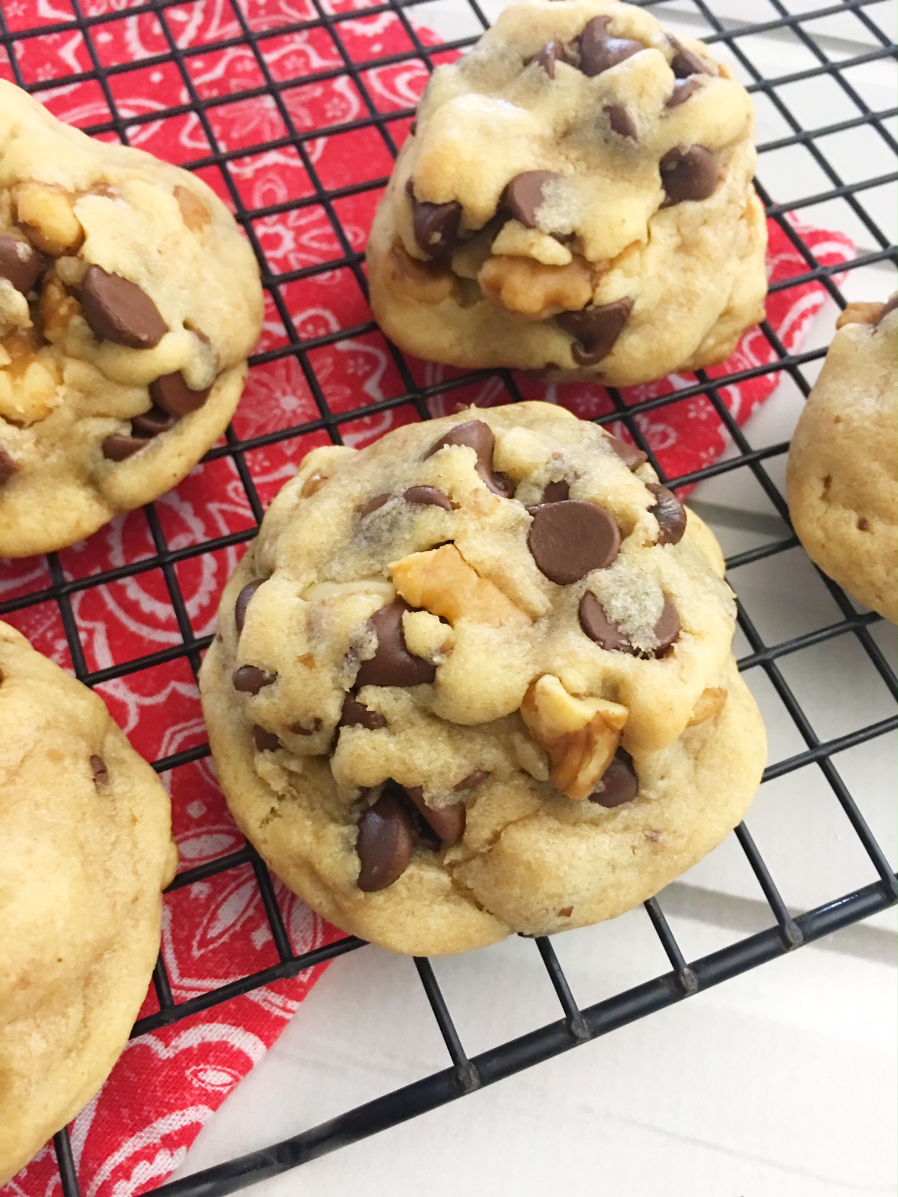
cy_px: 598
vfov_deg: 61.7
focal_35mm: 29
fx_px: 1003
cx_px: 449
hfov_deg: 48.2
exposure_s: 1/8
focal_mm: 4.15
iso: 80
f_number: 2.2
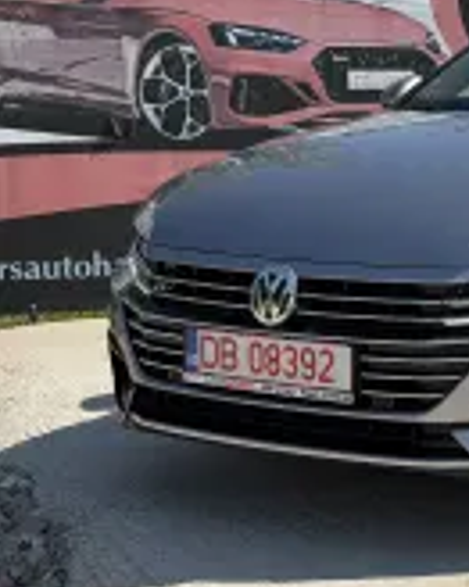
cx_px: 641
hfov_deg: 14.2
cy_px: 329
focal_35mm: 103
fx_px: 1789
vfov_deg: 18.6
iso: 80
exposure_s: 1/7143
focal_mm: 6.76
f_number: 1.78
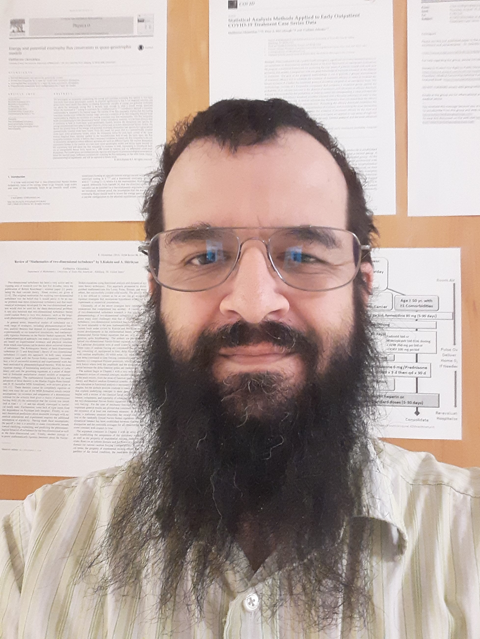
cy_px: 320
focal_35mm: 31
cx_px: 240
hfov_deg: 45.4
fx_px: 573
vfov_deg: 58.4
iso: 500
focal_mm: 2.61
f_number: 2
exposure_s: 1/13
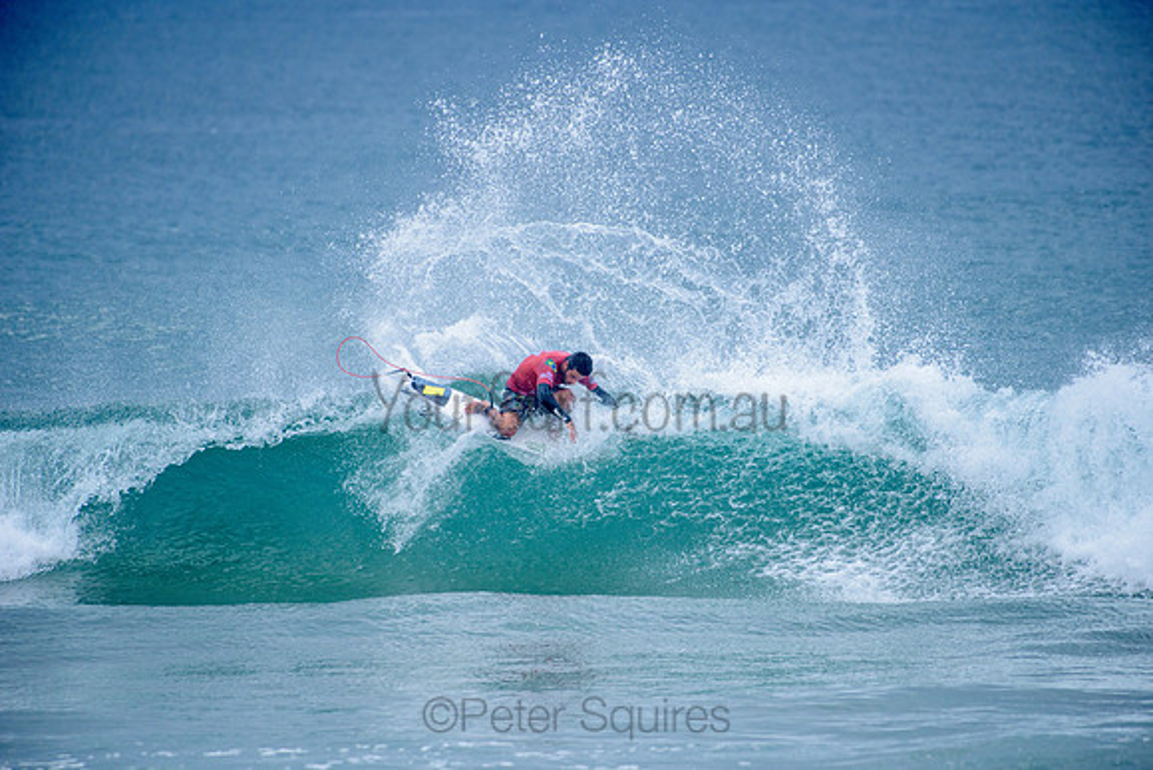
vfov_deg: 2.8
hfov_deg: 4.1
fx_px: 16017
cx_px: 576
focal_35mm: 500
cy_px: 385
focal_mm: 500
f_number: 5.6
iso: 450
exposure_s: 1/2000
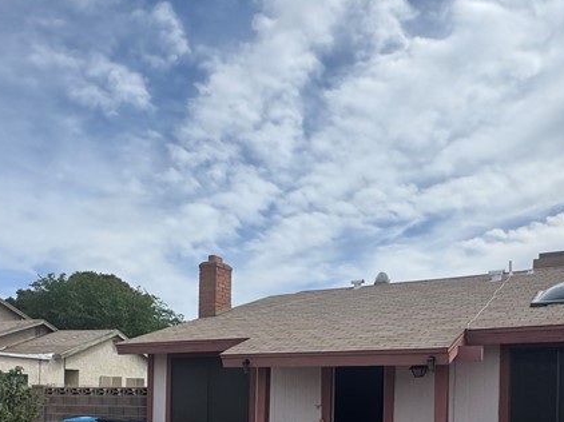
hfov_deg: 54.0
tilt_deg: -0.5
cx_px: 281
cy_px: 397
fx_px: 554
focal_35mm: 34
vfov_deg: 38.3
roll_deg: -1.4
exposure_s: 1/3247
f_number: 2.2
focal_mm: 2.22
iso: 50
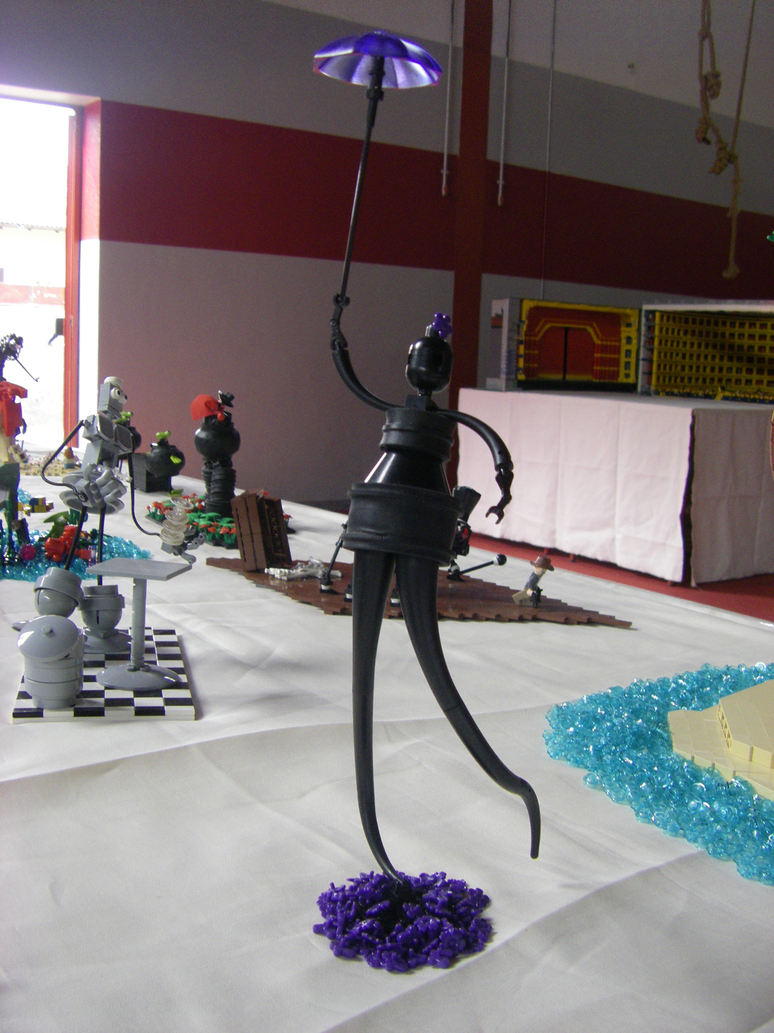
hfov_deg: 37.7
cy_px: 516
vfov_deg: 49.0
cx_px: 387
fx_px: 1133
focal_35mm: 38
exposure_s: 1/50
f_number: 3.5
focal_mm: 6.3
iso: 250
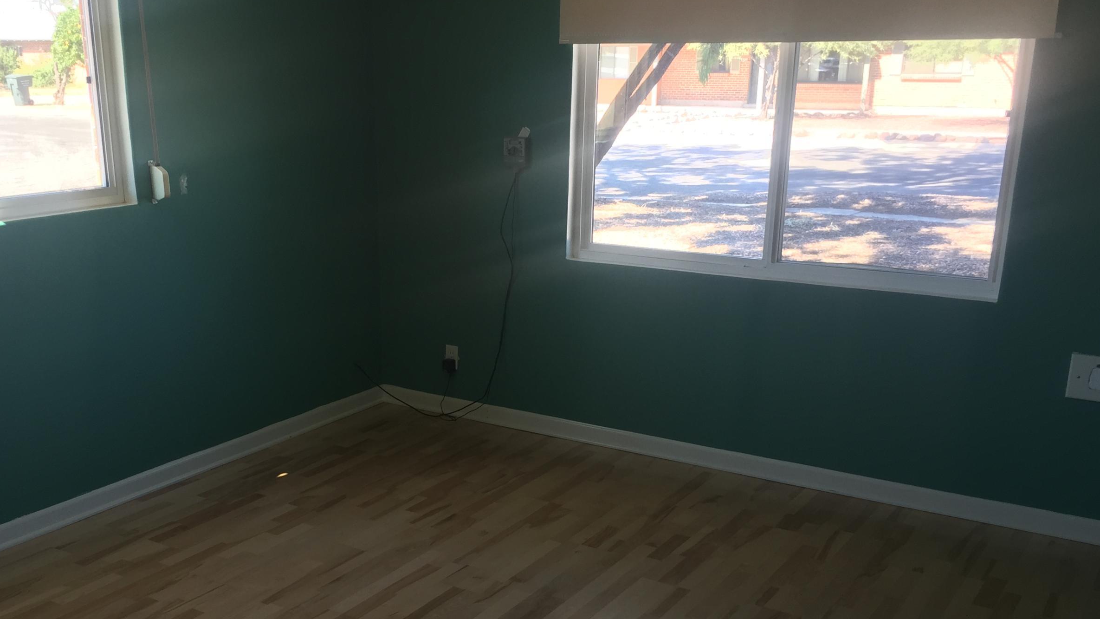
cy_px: 443
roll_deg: +0.4
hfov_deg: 50.2
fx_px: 1167
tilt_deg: -18.2
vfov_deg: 29.4
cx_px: 452
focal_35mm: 40
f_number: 2.2
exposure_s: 1/40
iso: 32
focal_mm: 4.15
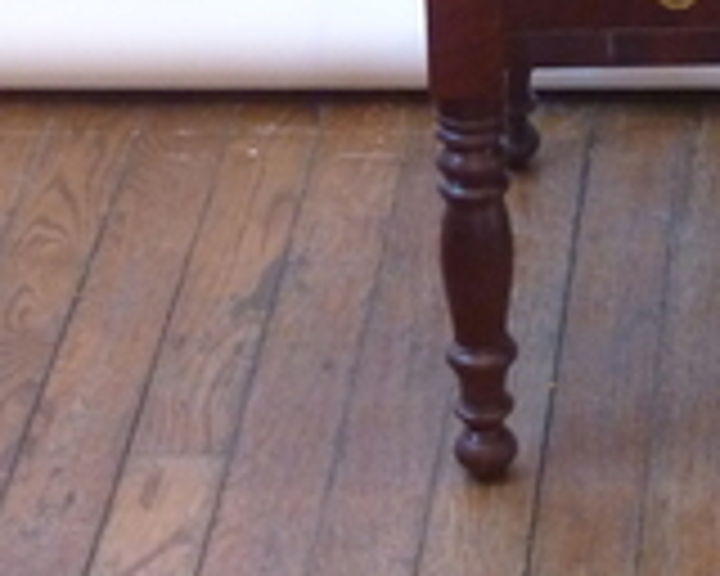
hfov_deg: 10.7
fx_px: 3750
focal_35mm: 176
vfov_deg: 8.5
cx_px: 986
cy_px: -405
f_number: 3.8
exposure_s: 1/8
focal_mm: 7.9
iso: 400
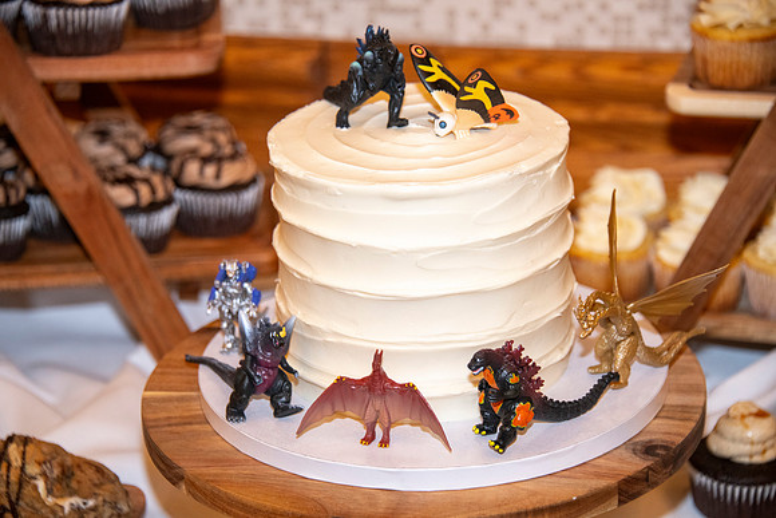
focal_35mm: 135
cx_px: 388
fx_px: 2911
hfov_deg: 15.2
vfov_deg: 10.2
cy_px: 259
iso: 2000
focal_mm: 135
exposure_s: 1/60
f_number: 5.6
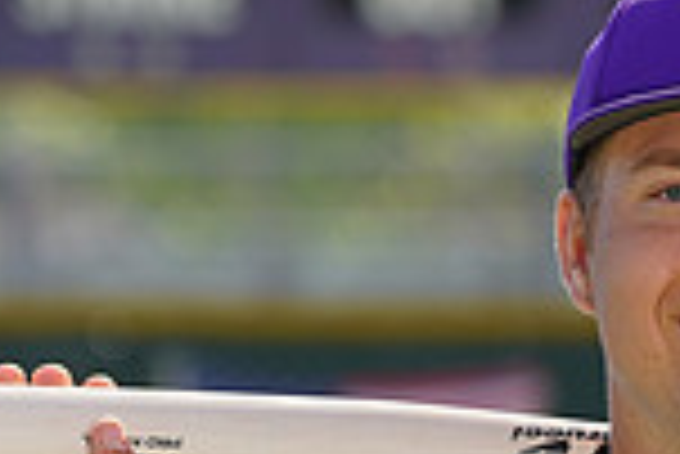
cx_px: 585
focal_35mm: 890
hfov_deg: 2.3
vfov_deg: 1.5
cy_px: 638
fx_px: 16827
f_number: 8
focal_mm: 232
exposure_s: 1/250
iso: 100
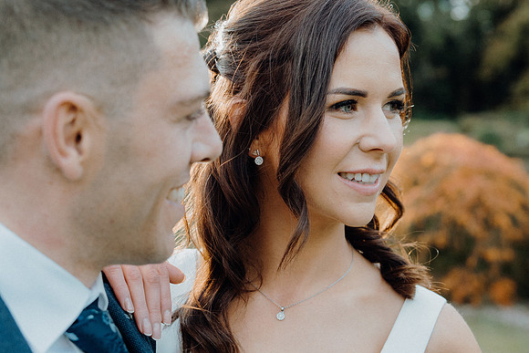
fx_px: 1029
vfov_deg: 19.5
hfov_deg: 28.8
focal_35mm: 70
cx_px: 264
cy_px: 176
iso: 1000
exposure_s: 1/1000
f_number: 3.5
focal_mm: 47
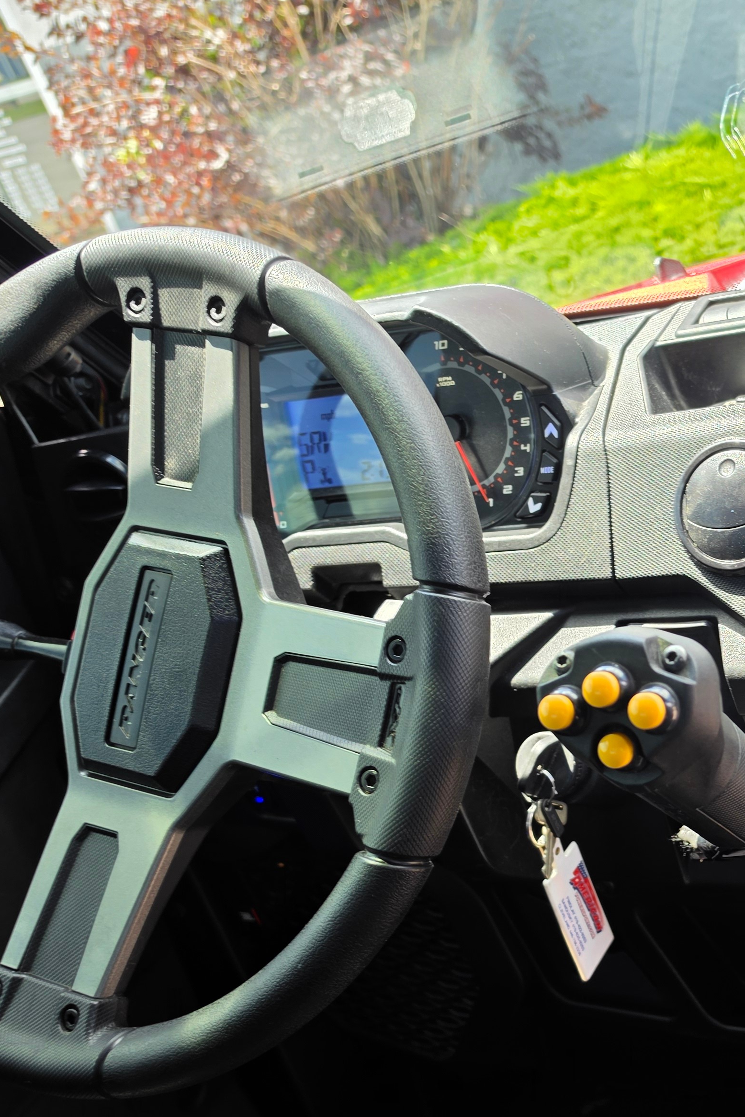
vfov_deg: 47.2
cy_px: 656
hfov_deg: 30.0
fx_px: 1273
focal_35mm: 41
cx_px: 772
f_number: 1.4
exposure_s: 1/100
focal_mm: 6.5
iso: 12
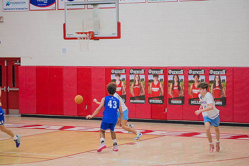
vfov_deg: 11.9
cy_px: 83
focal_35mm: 115
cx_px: 124
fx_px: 796
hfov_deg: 17.8
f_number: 4.8
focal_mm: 112
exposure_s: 1/250
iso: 1000
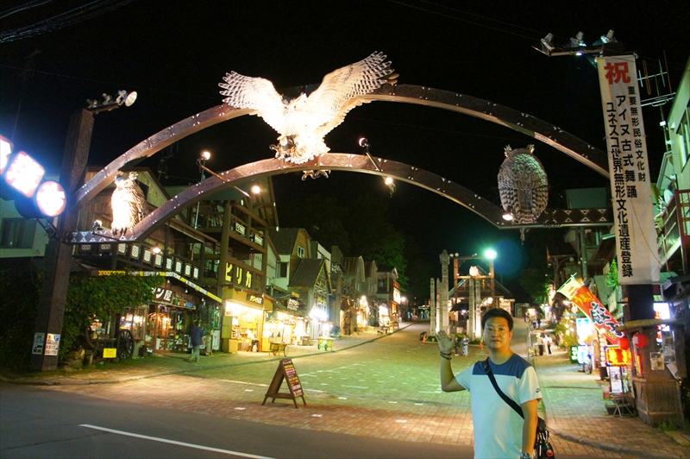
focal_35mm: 27
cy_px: 230
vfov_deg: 47.9
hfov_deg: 67.4
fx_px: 517
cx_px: 345
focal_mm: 18
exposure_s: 1/13
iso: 1600
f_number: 3.5
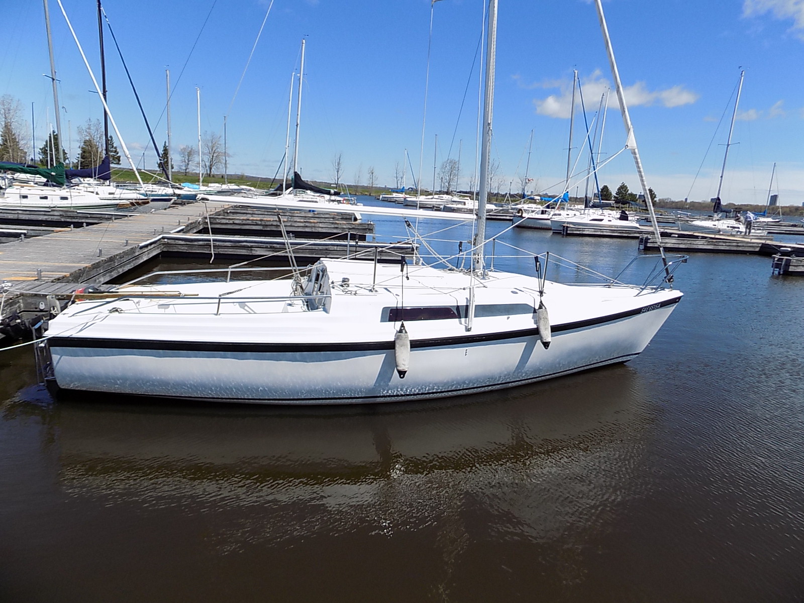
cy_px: 302
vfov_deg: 58.9
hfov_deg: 73.9
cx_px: 402
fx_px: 534
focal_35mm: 23
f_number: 3.1
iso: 80
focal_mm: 4
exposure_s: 1/1250
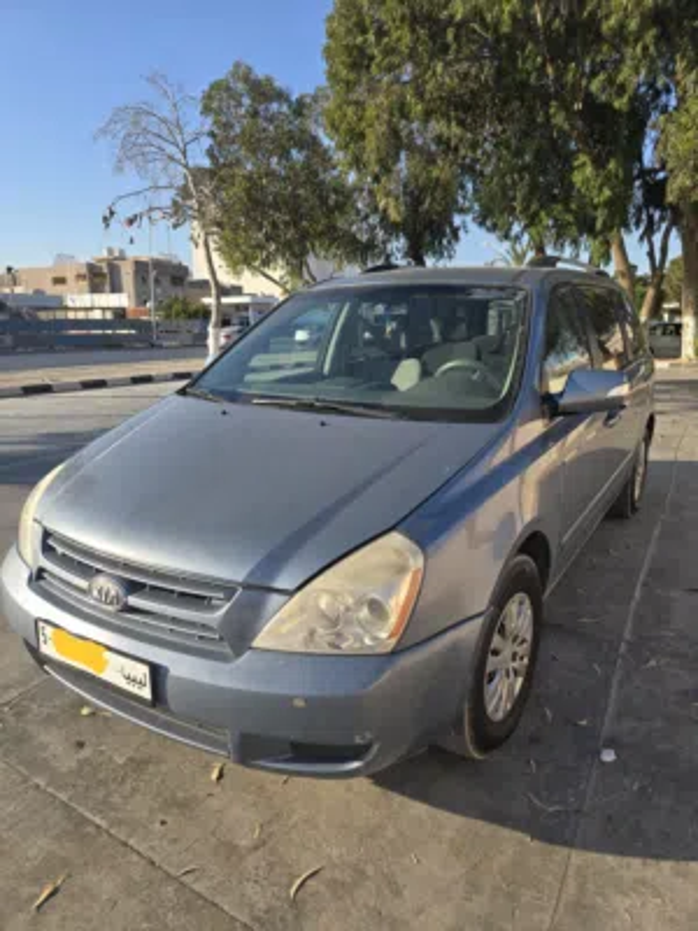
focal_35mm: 23
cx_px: 349
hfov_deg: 58.9
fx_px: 618
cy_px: 466
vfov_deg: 73.9
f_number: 1.7
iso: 12
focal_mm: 6.3
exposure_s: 1/435
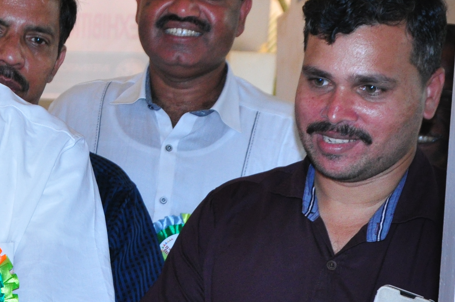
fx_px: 1704
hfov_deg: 14.8
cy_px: 144
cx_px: -53
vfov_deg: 10.1
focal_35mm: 135
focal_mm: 32
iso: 800
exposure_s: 1/125
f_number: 6.3
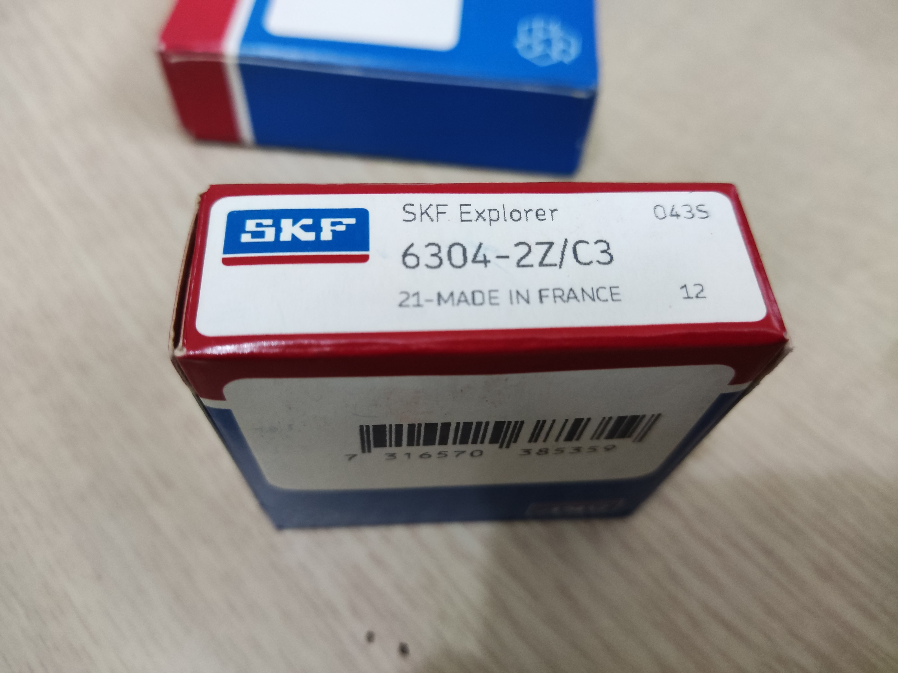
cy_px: 336
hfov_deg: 69.4
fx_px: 649
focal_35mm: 25
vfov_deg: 54.9
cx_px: 449
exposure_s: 1/50
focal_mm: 4.71
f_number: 1.79
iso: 949
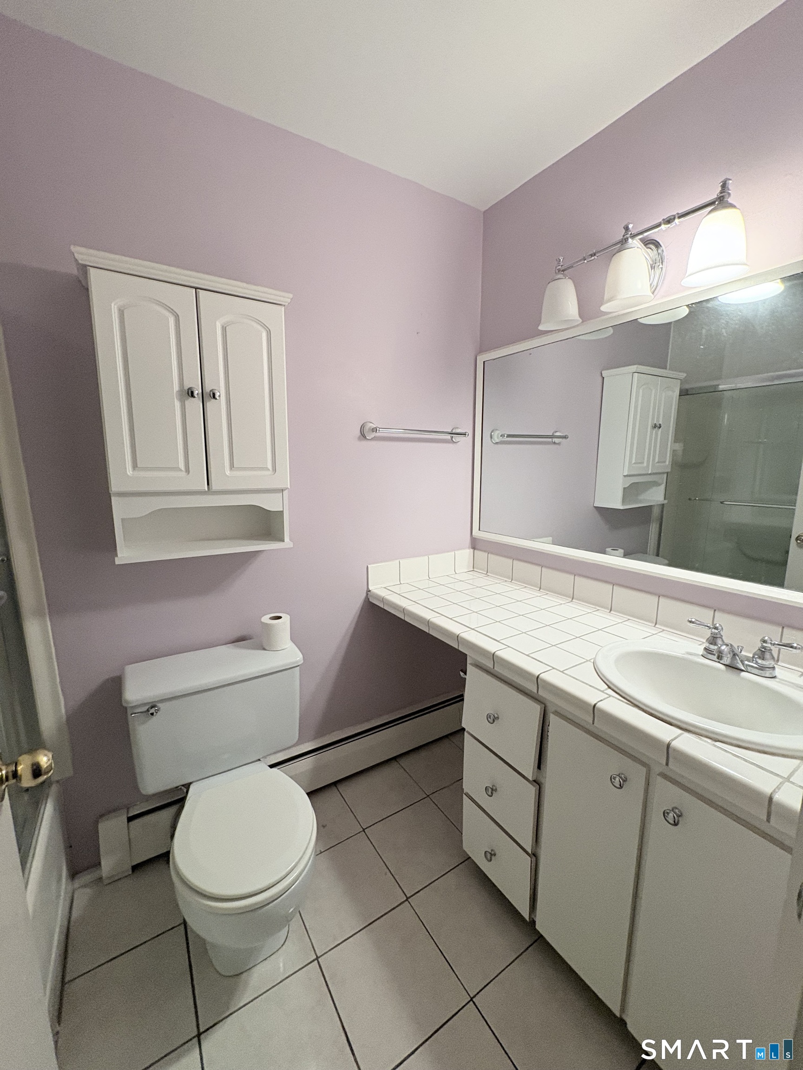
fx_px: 433
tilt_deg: -9.4
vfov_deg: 102.1
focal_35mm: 14
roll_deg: +0.0
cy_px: 535
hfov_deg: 85.7
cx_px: 402
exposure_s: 1/60
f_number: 2.2
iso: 400
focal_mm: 2.22
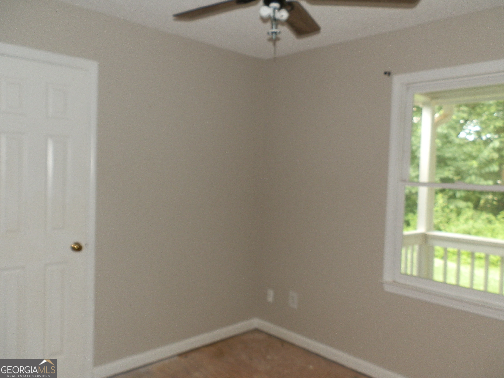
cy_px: 189
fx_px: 408
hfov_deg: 63.4
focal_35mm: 28
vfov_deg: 49.7
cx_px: 252
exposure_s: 1/30
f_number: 3.1
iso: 100
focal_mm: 5
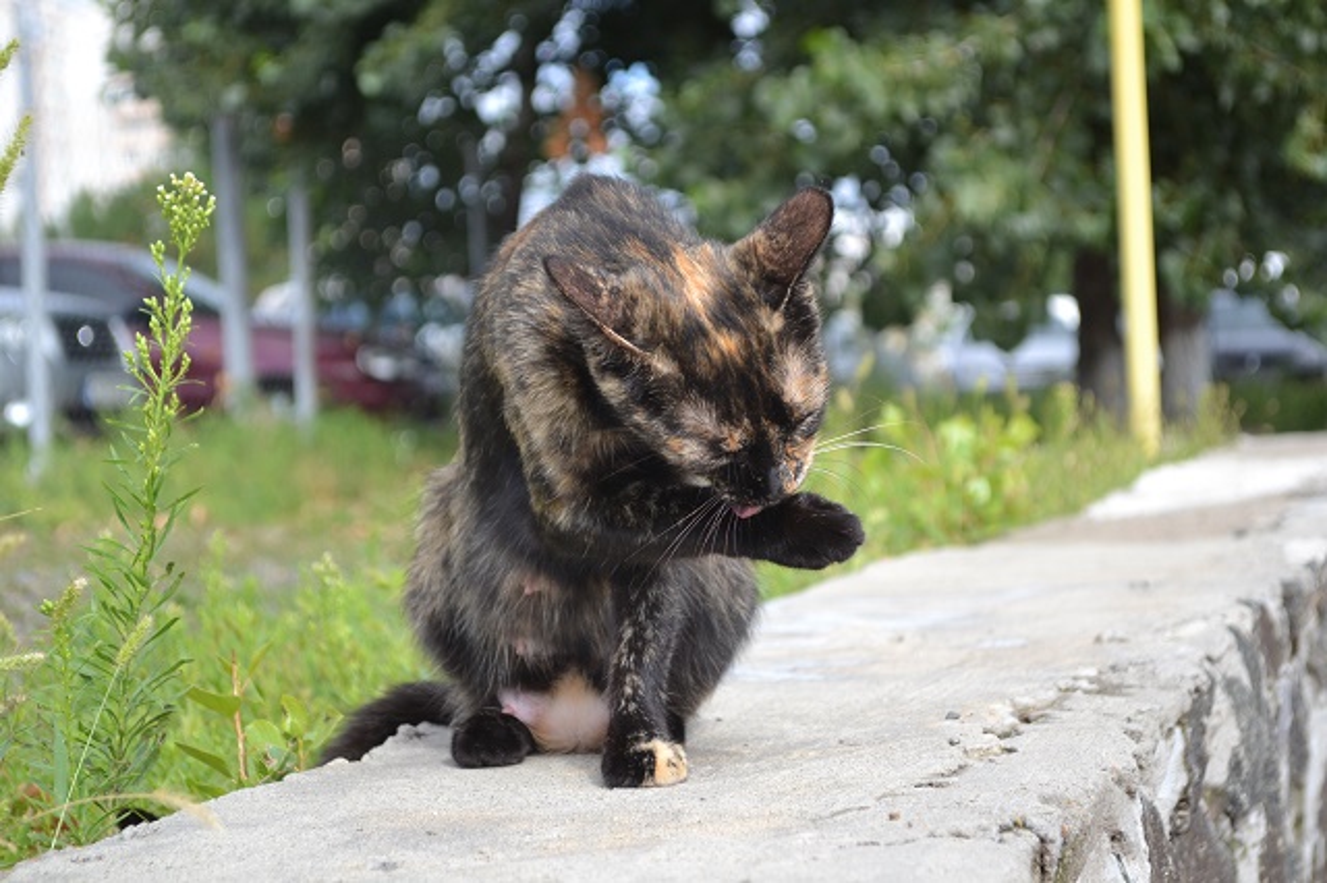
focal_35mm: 82
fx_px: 3039
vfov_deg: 16.5
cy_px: 442
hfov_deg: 24.6
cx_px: 664
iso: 400
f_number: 5.6
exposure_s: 1/500
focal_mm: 55
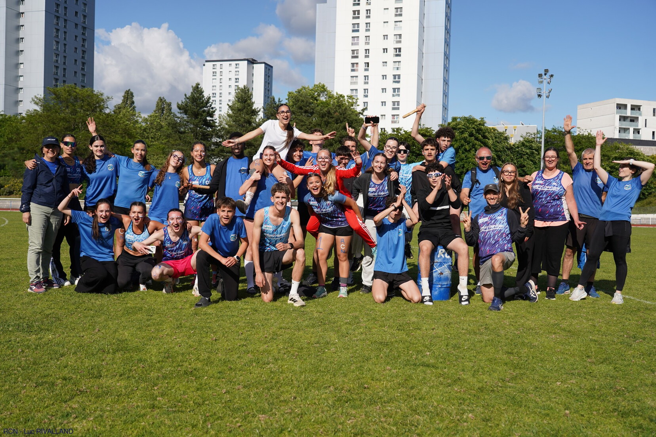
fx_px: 674
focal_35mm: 37
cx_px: 328
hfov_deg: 51.9
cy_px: 218
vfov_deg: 35.9
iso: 160
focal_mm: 37
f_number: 4
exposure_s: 1/2000
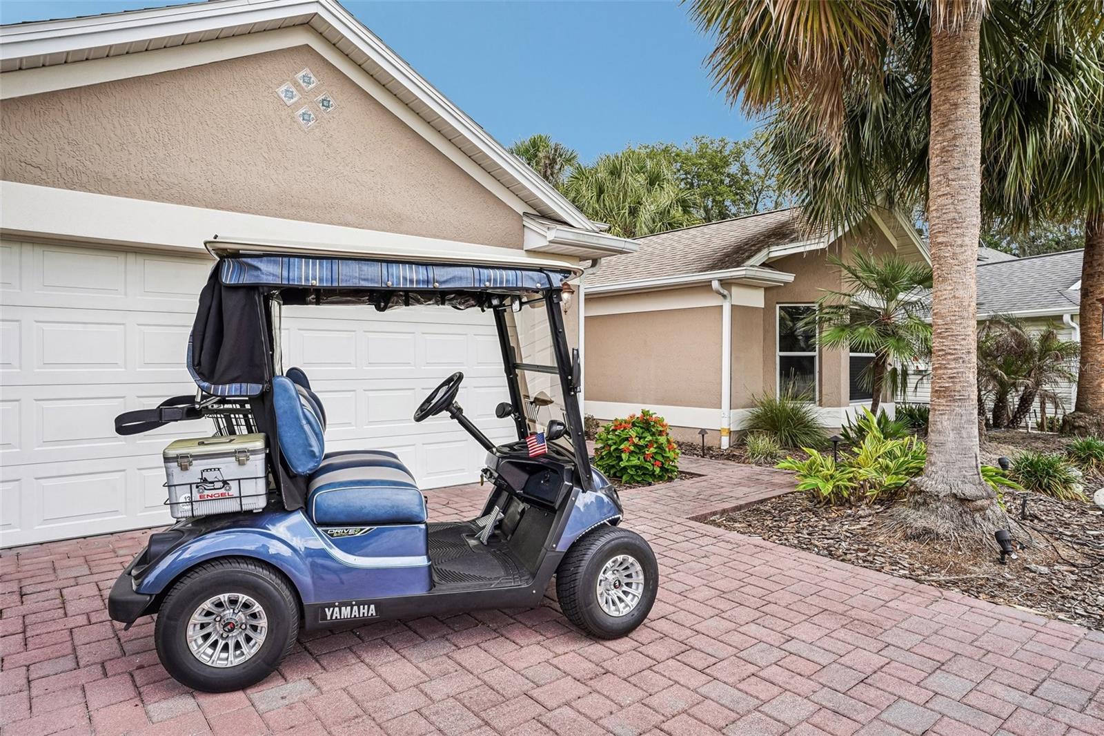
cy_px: 368
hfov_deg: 81.2
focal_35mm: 21
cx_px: 552
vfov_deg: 59.5
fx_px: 644
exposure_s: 1/30
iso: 100
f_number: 13
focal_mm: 21
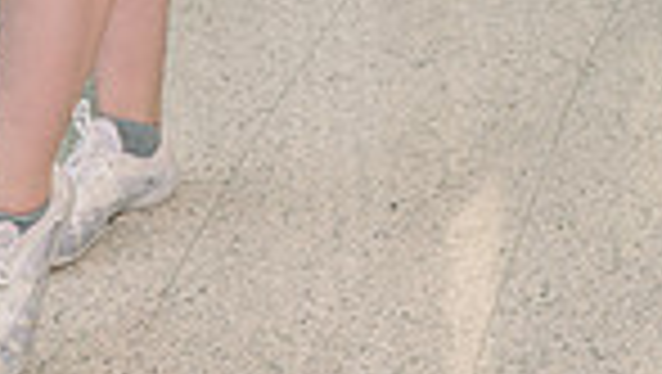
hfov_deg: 13.5
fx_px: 2758
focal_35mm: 157
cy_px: -613
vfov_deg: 7.2
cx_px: 0
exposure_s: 1/250
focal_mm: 49
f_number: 4.5
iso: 200
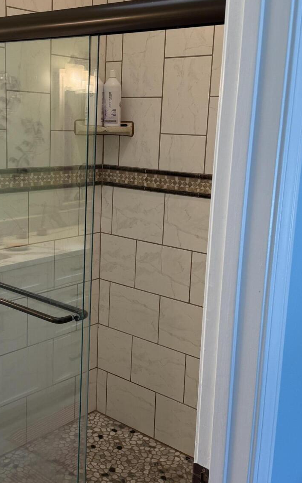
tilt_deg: -9.9
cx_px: 98
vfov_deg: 44.4
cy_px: 238
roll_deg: -2.8
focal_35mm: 45
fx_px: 593
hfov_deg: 28.4
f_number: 1.78
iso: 100
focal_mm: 6.76
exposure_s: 1/240
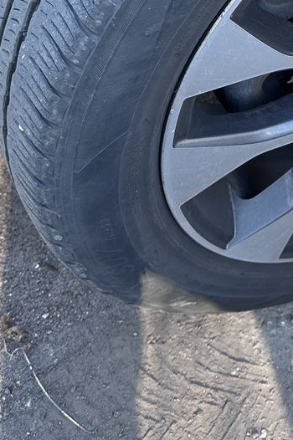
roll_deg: -1.6
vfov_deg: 23.9
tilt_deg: -33.1
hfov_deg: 17.4
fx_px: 929
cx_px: 316
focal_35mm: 76
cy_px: -107
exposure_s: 1/121
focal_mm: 6.86
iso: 80
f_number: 1.78
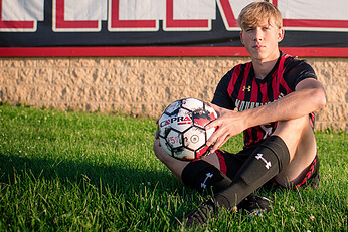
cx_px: 262
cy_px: 36
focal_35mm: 61
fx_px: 590
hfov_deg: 32.2
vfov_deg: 21.9
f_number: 2.8
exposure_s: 1/2500
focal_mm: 35
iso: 320
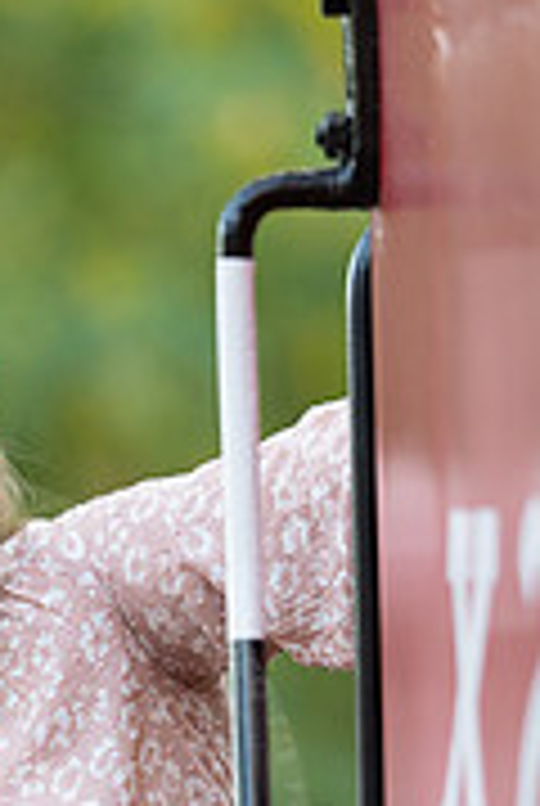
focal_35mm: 507
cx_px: 0
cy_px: 1009
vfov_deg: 4.0
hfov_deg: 2.7
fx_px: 11363
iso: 200
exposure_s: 1/400
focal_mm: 135
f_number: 1.8
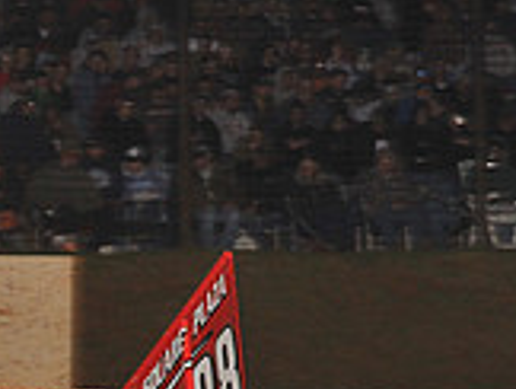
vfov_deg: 5.4
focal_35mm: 275
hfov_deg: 7.1
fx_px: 4105
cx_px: -315
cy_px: 561
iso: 1250
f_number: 6.3
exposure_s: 1/320
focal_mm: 80
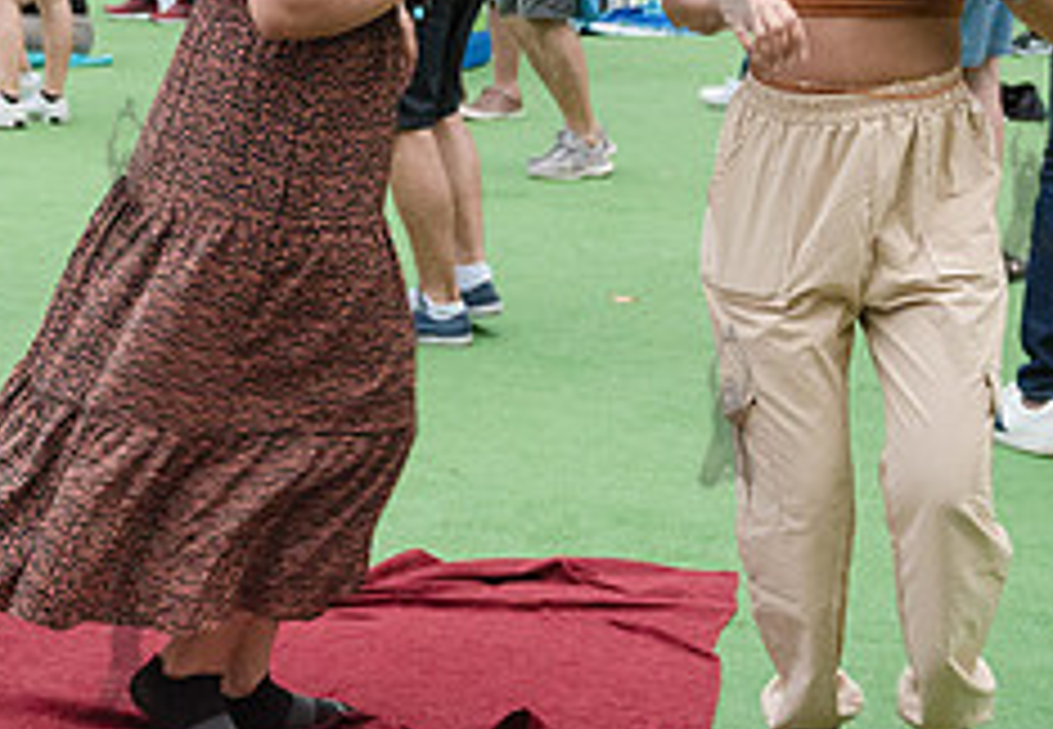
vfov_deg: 14.4
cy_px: -19
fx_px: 2841
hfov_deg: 20.6
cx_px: 132
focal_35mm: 96
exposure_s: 1/125
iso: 3200
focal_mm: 31
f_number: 4
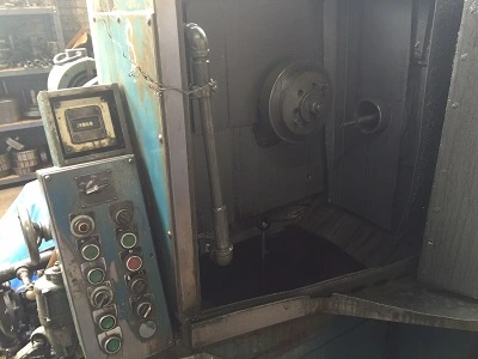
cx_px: 239
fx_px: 400
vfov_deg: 48.2
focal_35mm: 29
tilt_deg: -21.8
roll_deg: +0.5
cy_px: 180
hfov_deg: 61.7
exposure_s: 1/15
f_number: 2.2
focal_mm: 4.15
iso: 40
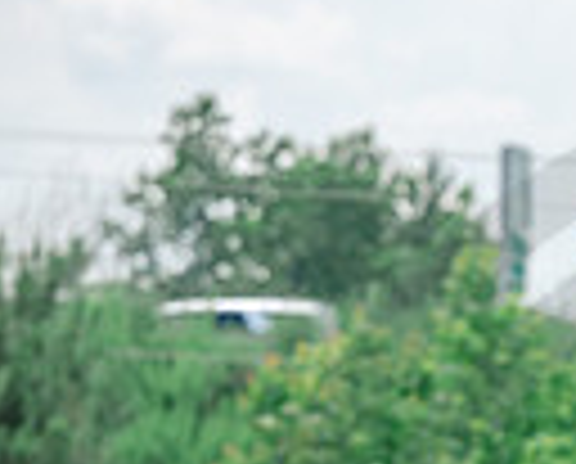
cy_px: 840
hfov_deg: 2.4
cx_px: 976
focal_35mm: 806
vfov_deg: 1.9
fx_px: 13772
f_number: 5
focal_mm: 190
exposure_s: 1/1600
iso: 400
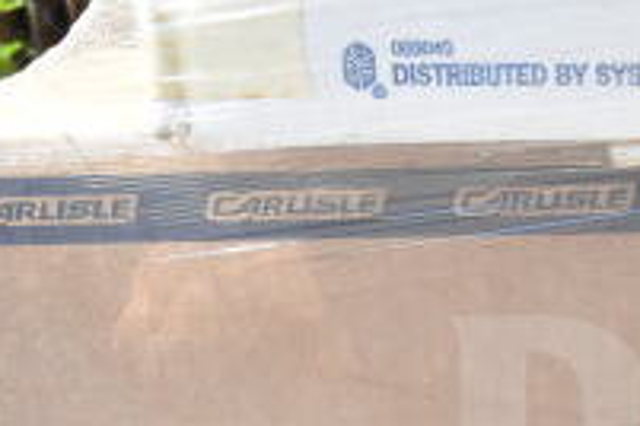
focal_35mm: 96
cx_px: 732
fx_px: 1698
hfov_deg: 20.2
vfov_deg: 13.7
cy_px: 567
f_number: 11
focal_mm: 21
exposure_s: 1/500
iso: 1600
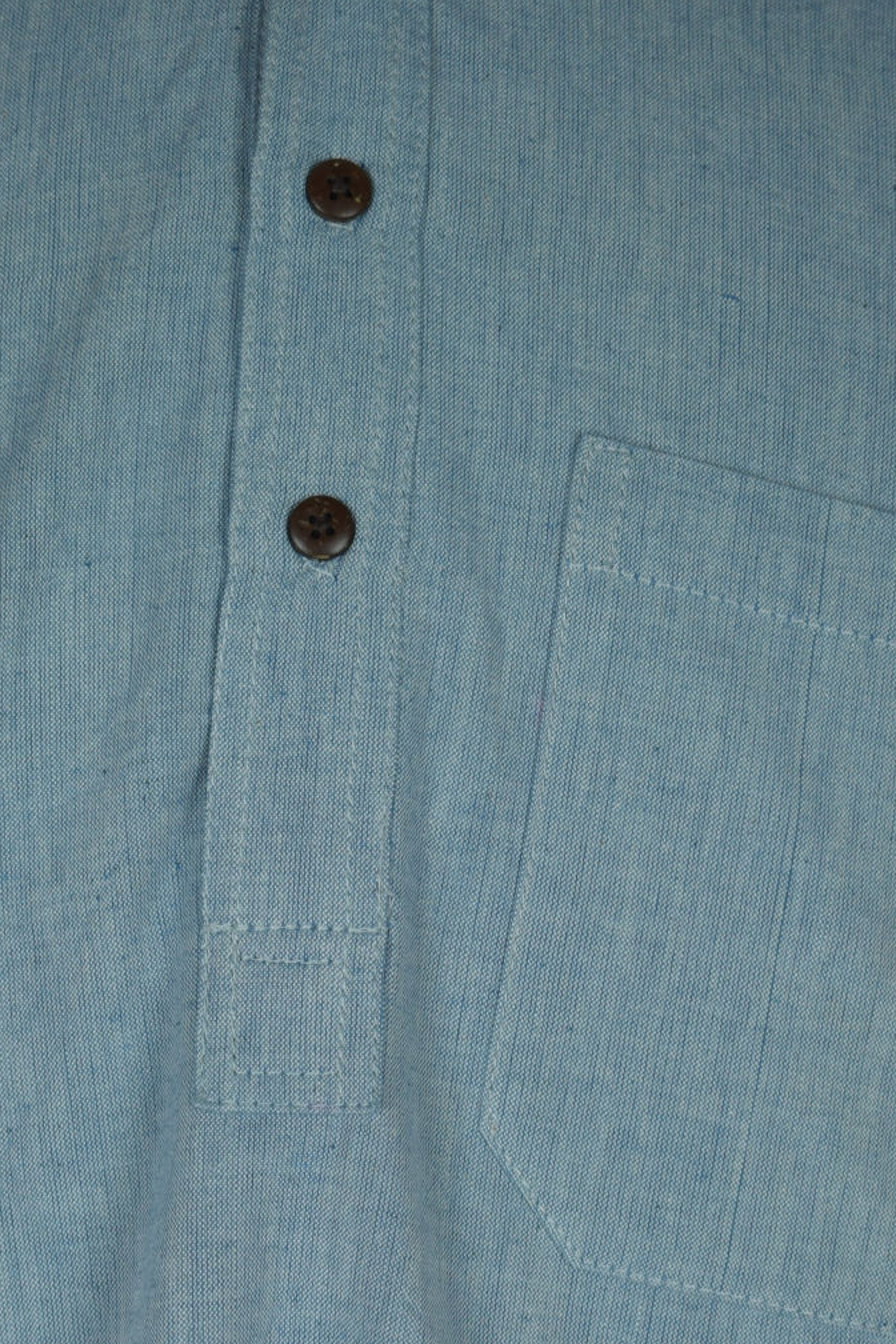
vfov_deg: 31.0
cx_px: 329
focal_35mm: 65
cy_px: 517
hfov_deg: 21.0
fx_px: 2417
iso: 100
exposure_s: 1/60
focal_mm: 29
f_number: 4.5
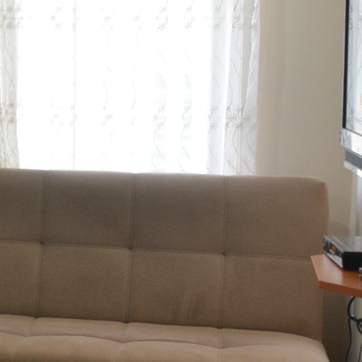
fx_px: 1349
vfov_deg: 15.2
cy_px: 110
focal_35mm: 114
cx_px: -245
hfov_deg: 13.9
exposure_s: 1/60
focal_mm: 20
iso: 640
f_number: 4
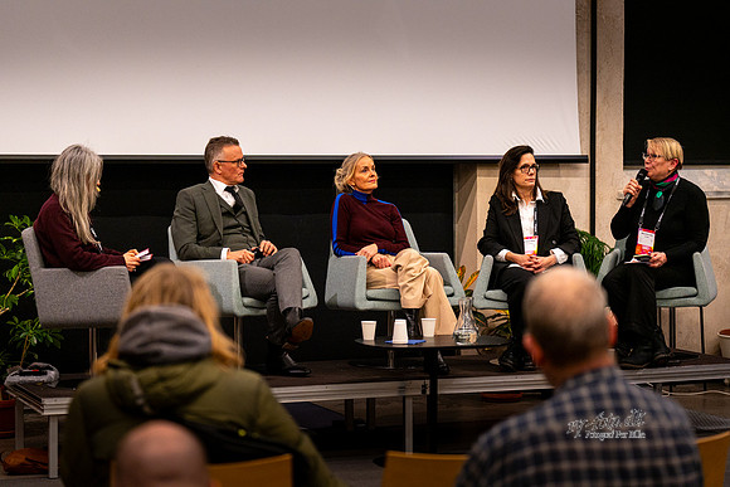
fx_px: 1744
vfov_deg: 15.9
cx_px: 365
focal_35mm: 86
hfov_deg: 23.6
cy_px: 244
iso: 3200
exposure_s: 1/200
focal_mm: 86
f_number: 2.8
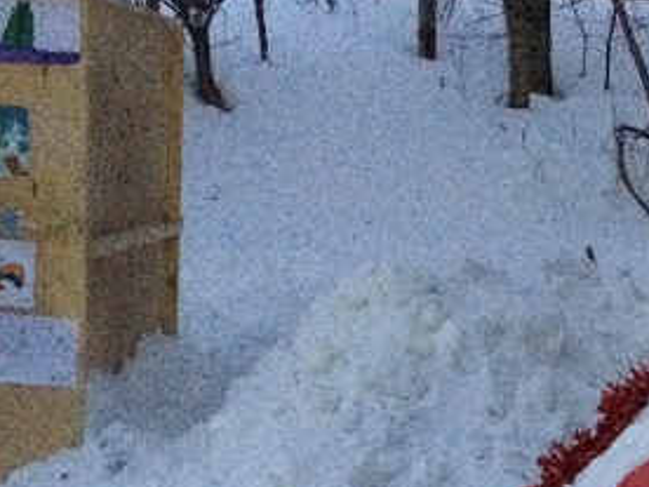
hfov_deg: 18.3
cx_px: 804
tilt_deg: -13.2
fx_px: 1894
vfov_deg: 14.4
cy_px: 503
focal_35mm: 101
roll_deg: -0.2
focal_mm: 4.15
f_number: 2.2
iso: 640
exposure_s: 1/17
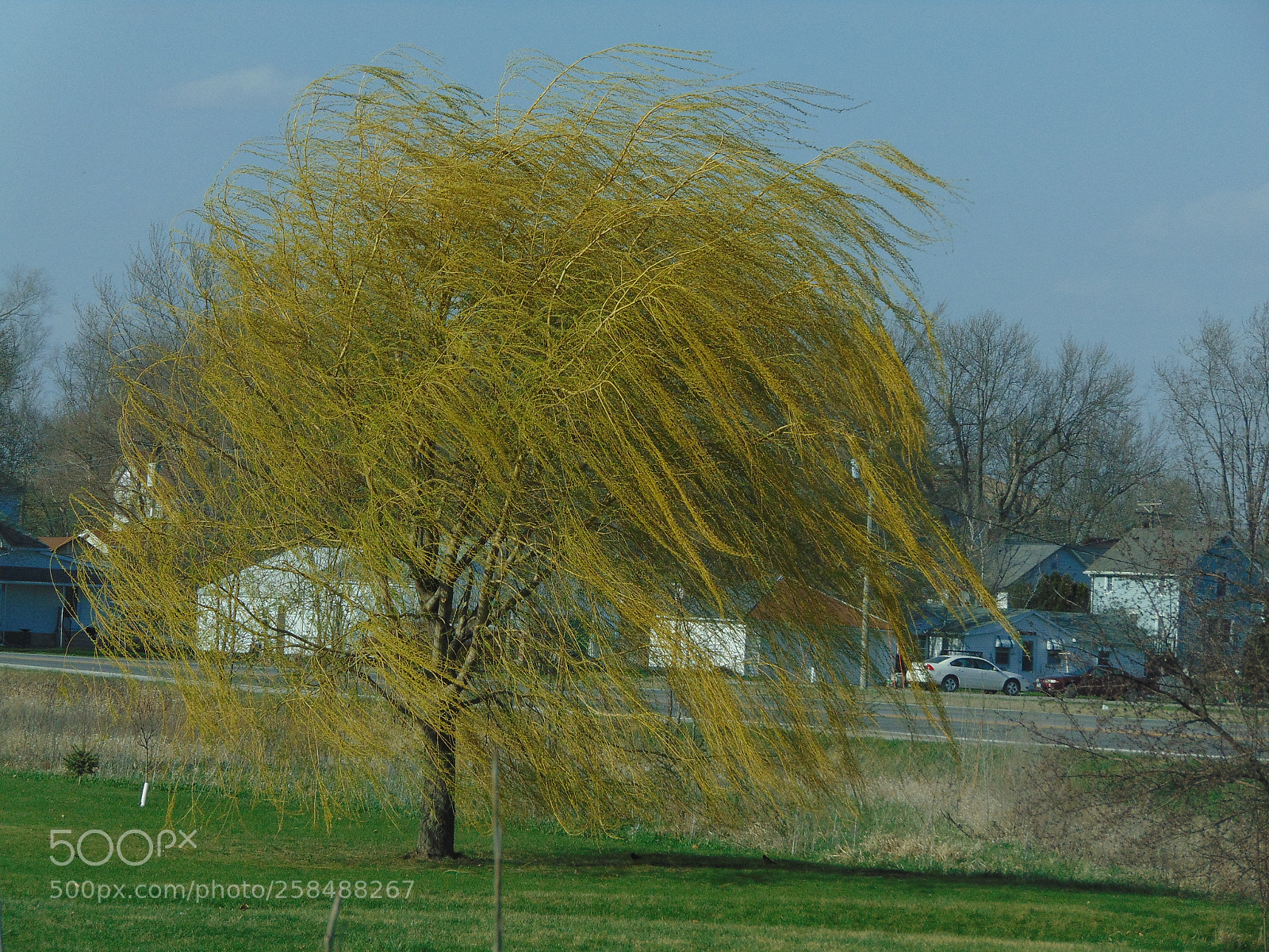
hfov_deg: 7.9
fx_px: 9165
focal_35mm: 250
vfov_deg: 5.9
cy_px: 476
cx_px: 634
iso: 80
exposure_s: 1/200
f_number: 10.7
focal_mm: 44.9
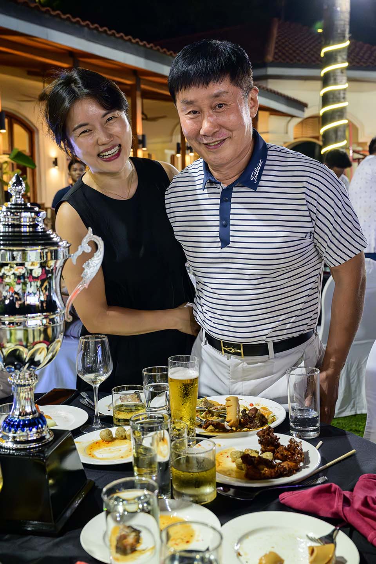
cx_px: 188
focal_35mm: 40
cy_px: 282
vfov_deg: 48.5
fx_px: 627
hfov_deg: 33.4
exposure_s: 1/125
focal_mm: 40
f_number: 6.3
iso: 11400
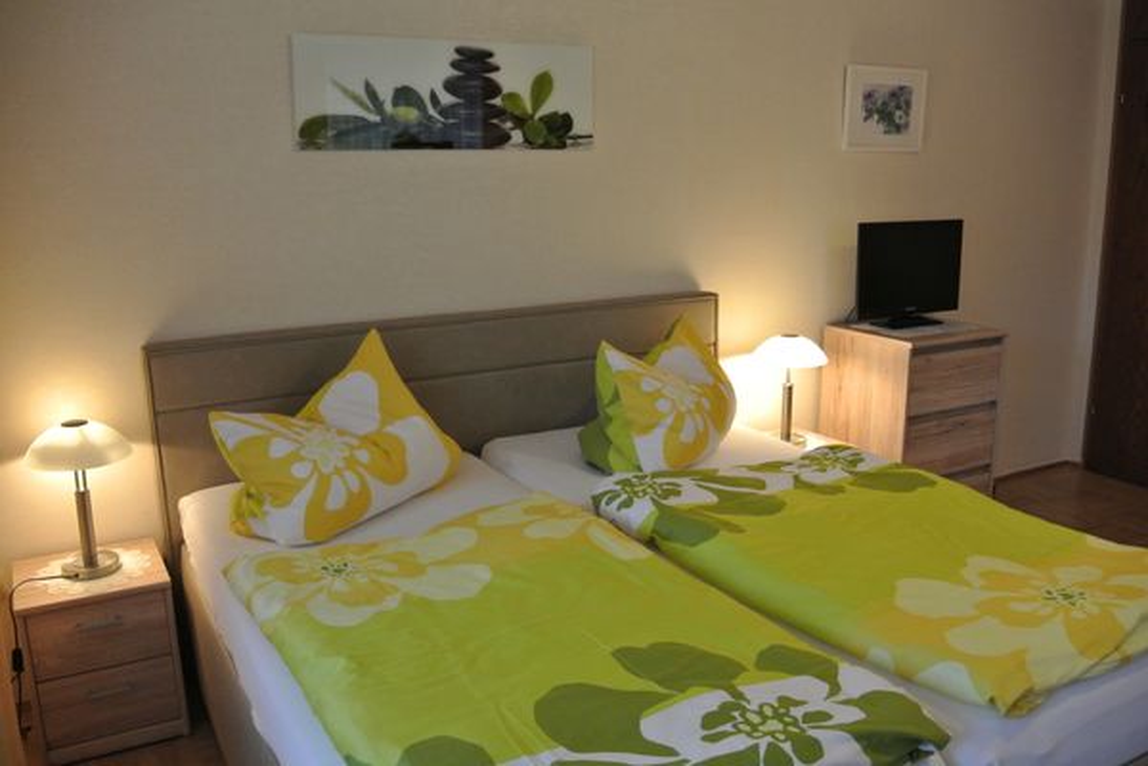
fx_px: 925
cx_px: 574
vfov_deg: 45.0
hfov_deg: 63.7
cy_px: 383
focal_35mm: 29
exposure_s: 1/80
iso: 800
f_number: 3.5
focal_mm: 11
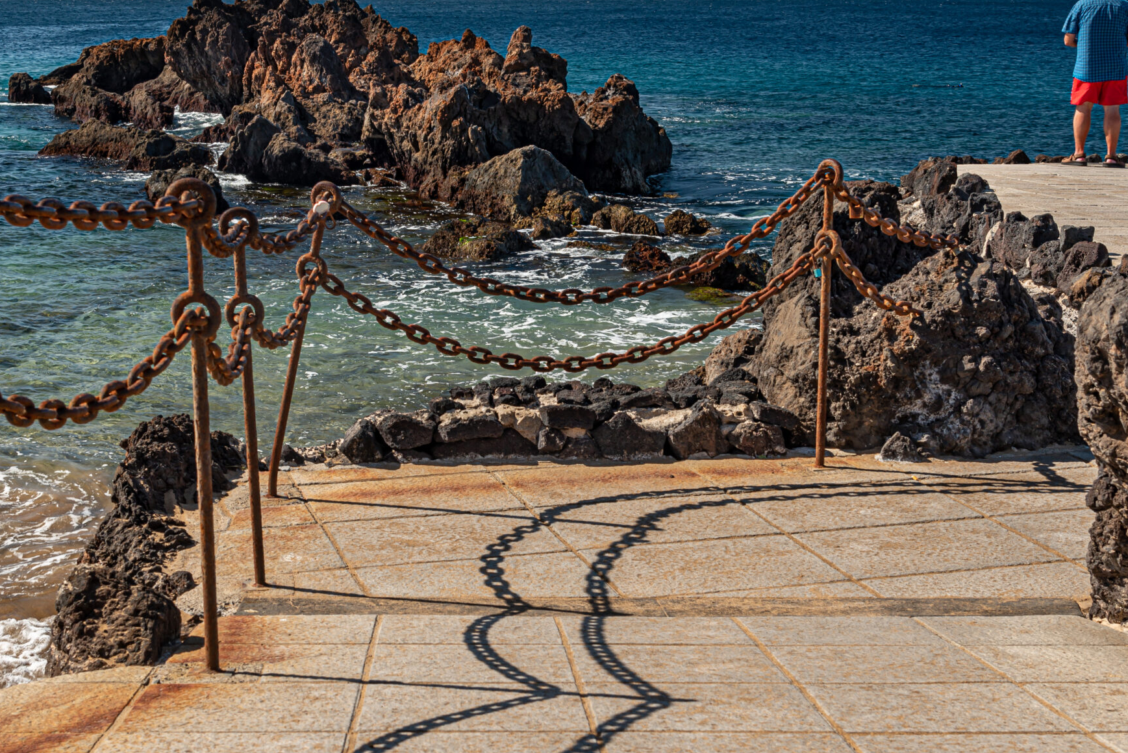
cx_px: 464
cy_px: 363
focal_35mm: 56
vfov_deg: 24.2
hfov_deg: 35.5
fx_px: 1755
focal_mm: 38
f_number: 9
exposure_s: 1/60
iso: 50
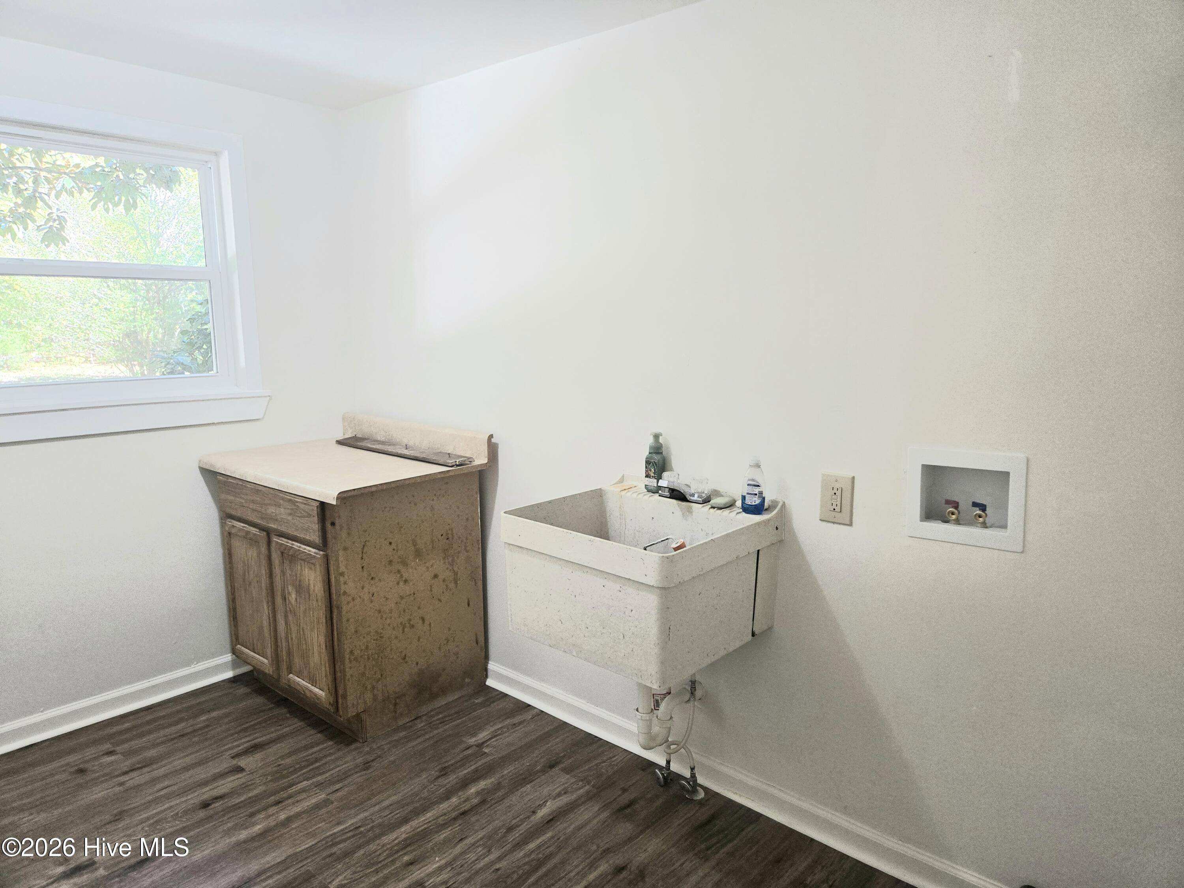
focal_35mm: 23
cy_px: 444
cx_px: 592
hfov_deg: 73.9
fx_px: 787
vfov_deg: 58.9
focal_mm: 5.4
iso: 160
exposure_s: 1/120
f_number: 1.8
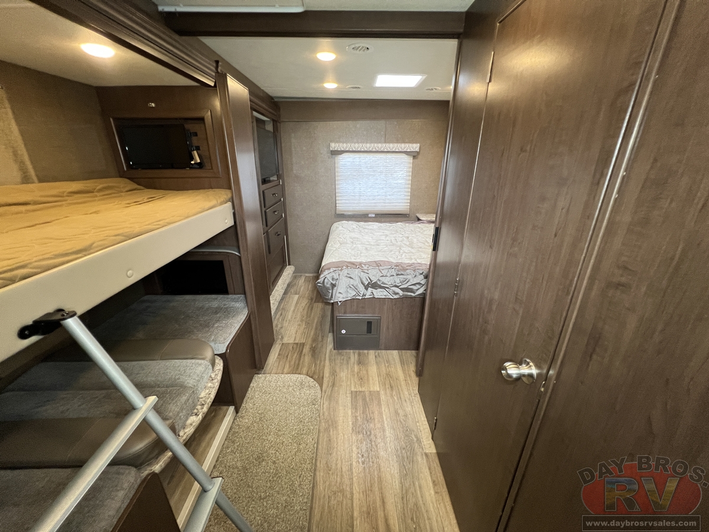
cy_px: 266
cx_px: 354
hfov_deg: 106.2
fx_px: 266
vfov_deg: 89.9
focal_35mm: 13
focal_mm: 1.57
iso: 250
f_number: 1.8
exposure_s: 1/77
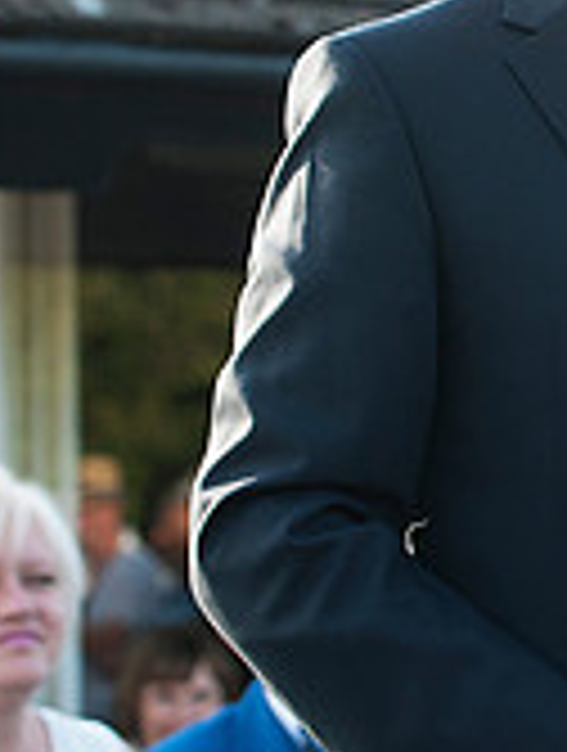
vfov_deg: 8.5
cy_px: 216
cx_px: 1238
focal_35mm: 233
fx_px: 5069
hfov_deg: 6.2
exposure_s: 1/250
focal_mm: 70
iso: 400
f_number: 5
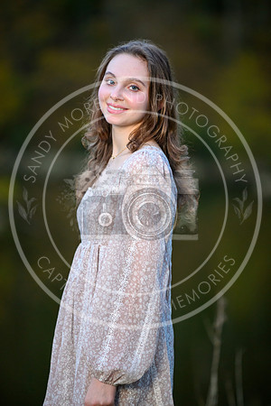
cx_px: 136
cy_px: 203
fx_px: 2258
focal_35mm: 200
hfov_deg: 6.9
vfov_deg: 10.3
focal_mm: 200
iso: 2500
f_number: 2.8
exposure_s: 1/160
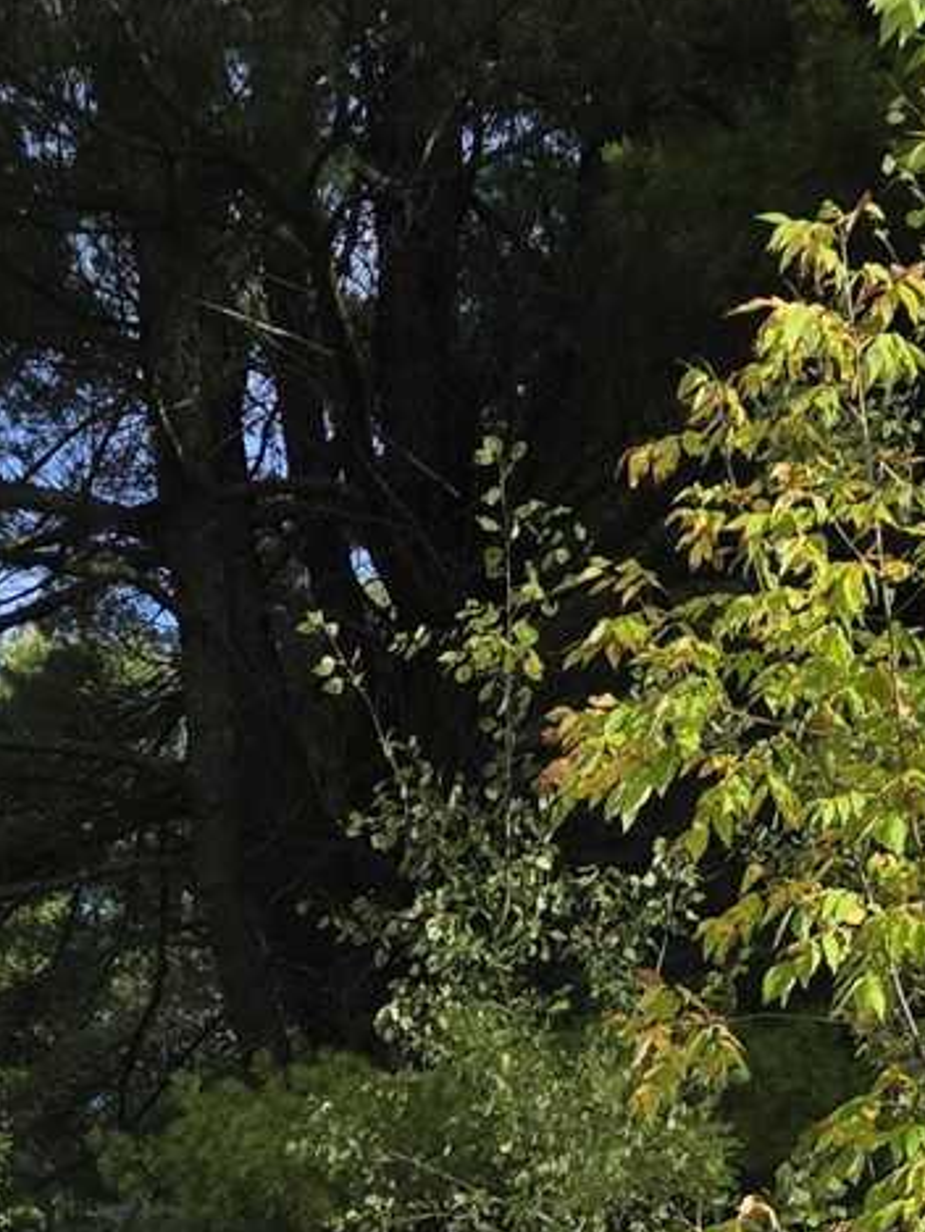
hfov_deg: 13.0
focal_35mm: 113
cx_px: 118
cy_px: 2564
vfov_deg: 14.2
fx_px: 4024
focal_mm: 6.3
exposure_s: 1/2105
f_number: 1.7
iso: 80
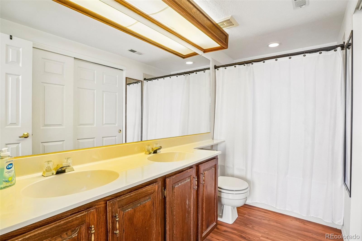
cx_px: 181
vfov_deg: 72.0
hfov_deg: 95.0
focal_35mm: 16
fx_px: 166
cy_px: 120
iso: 320
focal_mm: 11
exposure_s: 1/30
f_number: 8
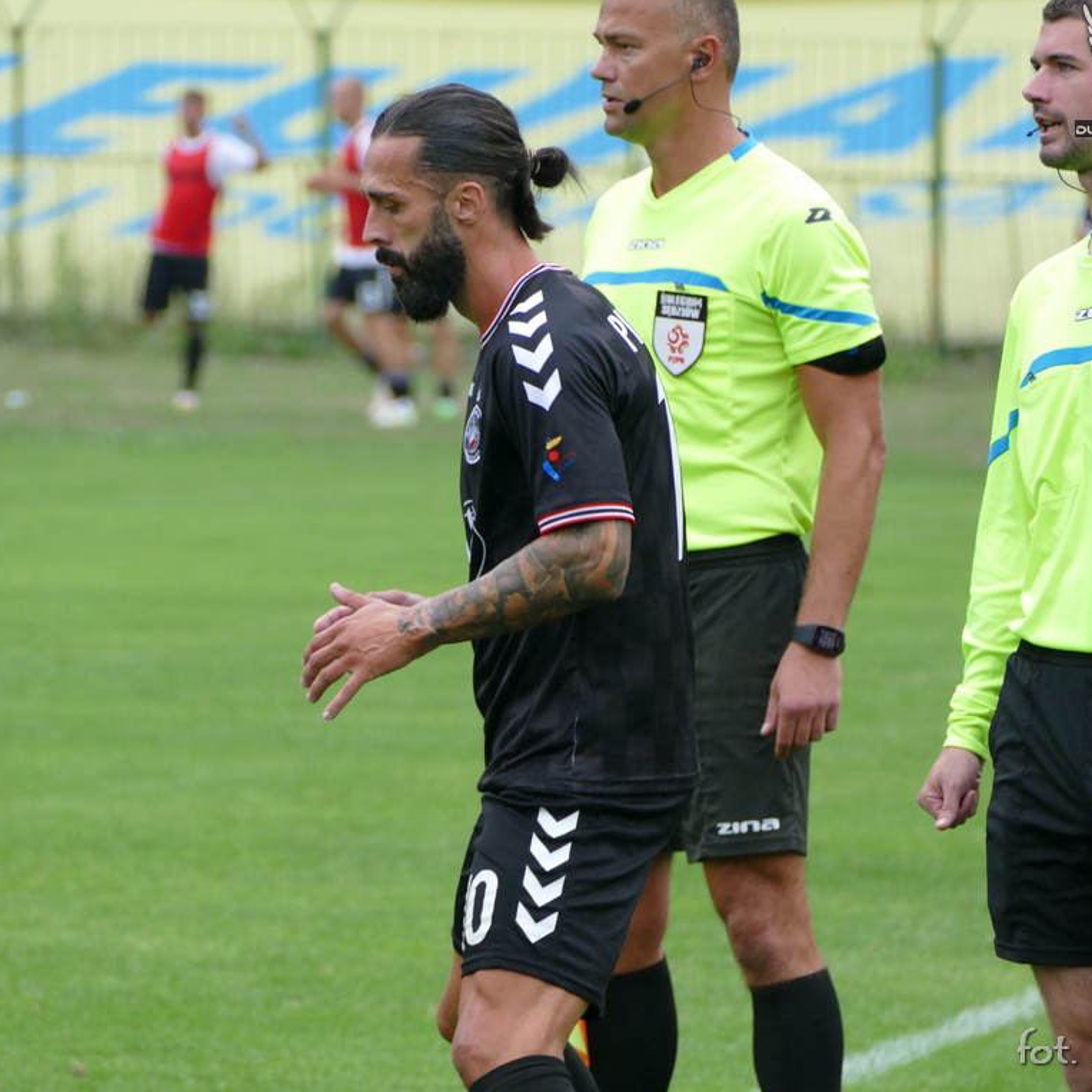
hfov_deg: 3.5
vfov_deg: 3.5
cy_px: 545
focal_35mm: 498
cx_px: 437
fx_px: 17774
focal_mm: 141.8
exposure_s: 1/500
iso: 500
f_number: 4
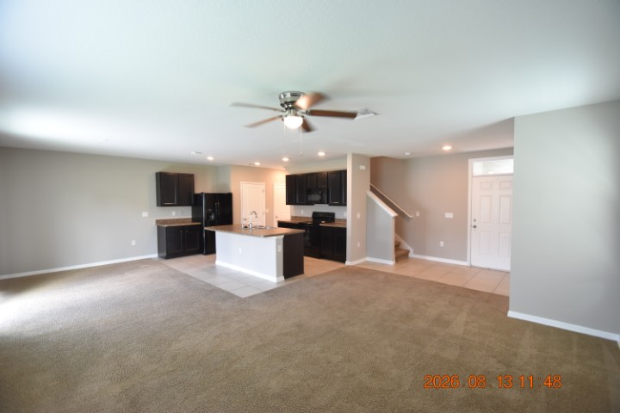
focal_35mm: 15
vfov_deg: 77.3
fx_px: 258
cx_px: 310
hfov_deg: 100.4
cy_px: 206
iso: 800
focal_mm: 10
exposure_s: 1/60
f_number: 3.5
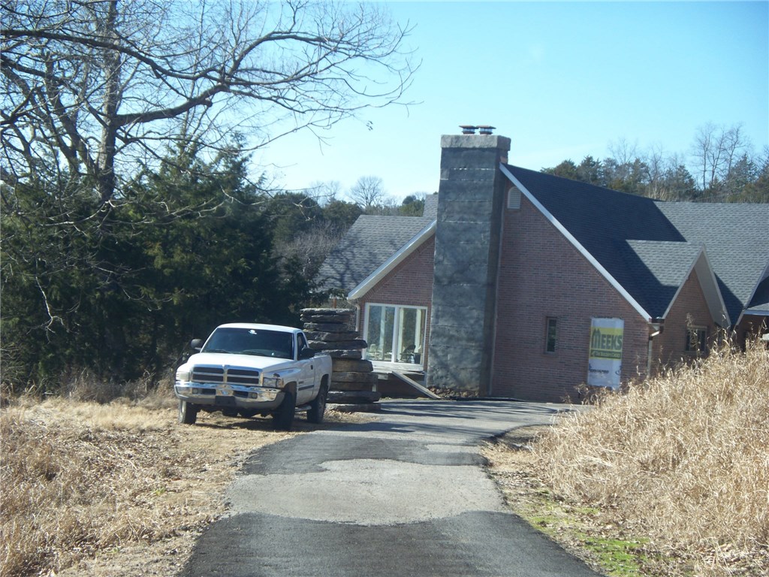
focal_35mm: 80
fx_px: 1777
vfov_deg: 18.4
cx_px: 384
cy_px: 288
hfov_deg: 24.4
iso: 64
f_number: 3.4
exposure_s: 1/320
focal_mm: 16.86
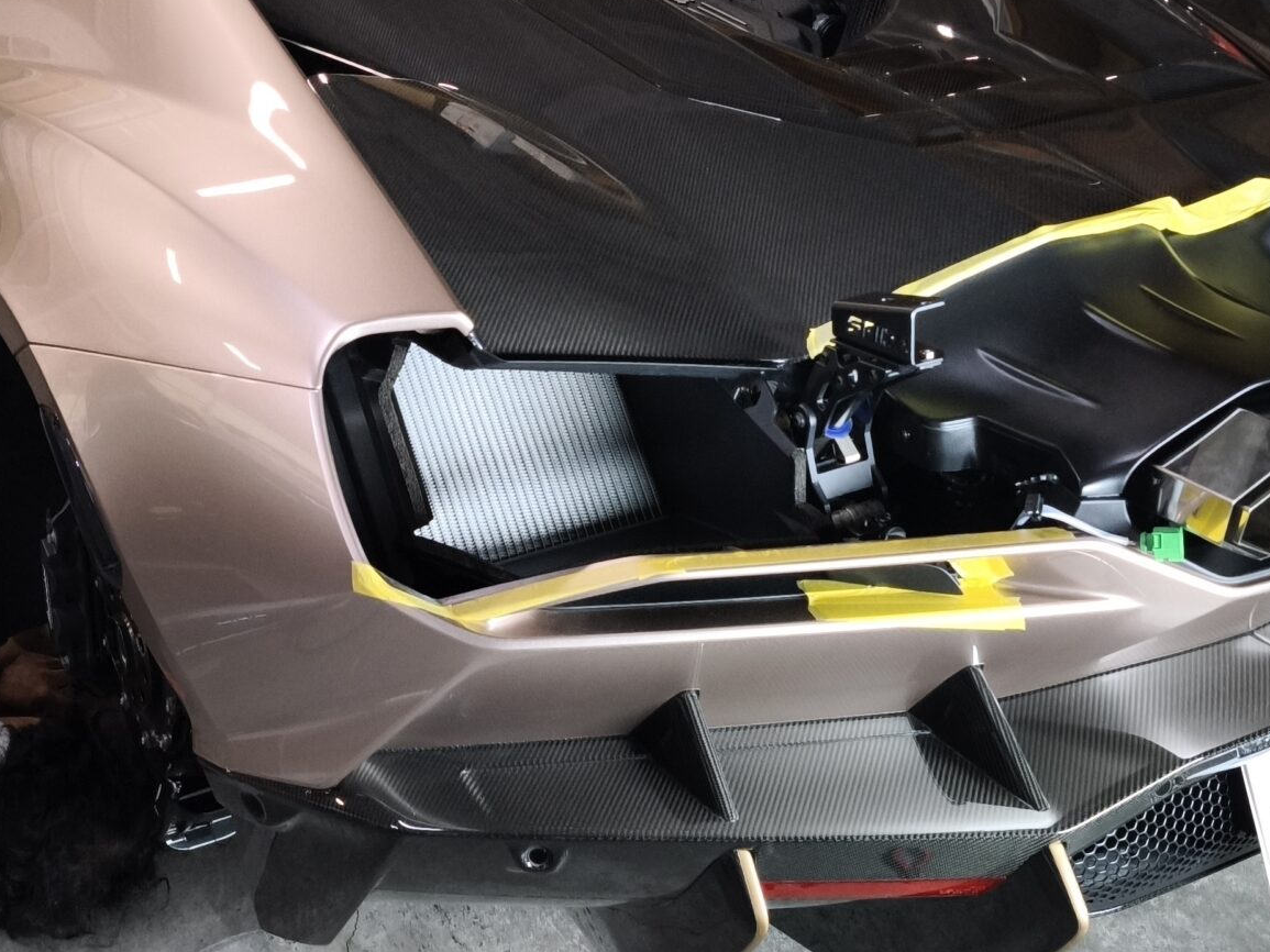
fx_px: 1871
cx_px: 627
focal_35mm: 51
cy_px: 390
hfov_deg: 37.5
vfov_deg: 28.5
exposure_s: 1/60
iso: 500
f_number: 1.6
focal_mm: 6.57
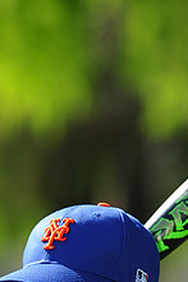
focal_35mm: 524
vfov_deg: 3.9
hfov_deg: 2.6
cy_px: 316
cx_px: 32
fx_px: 4111
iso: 200
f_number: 4.5
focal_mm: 200
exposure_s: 1/1000
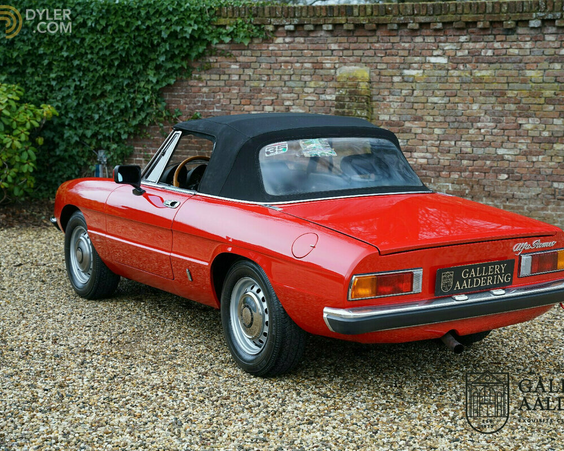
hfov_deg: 30.9
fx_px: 1019
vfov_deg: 25.0
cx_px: 321
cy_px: 226
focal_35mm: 61
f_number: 4
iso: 400
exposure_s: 1/160
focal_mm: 53.9
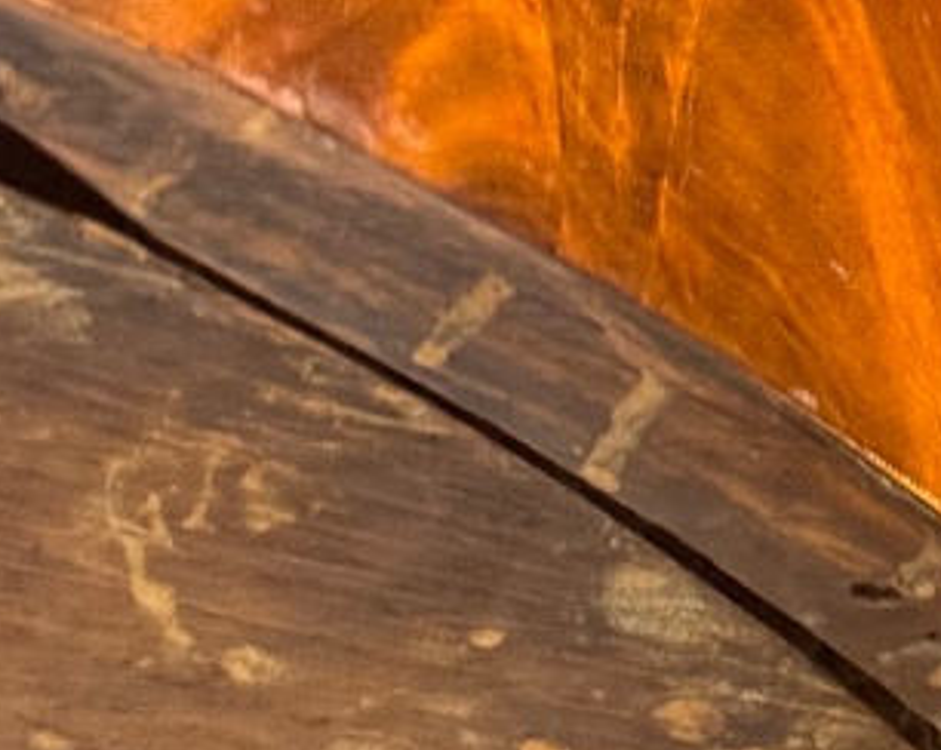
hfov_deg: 10.4
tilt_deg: +15.5
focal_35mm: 184
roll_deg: +3.2
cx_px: 966
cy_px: 1718
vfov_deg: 7.8
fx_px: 5118
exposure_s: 1/50
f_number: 1.78
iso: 250
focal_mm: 6.76
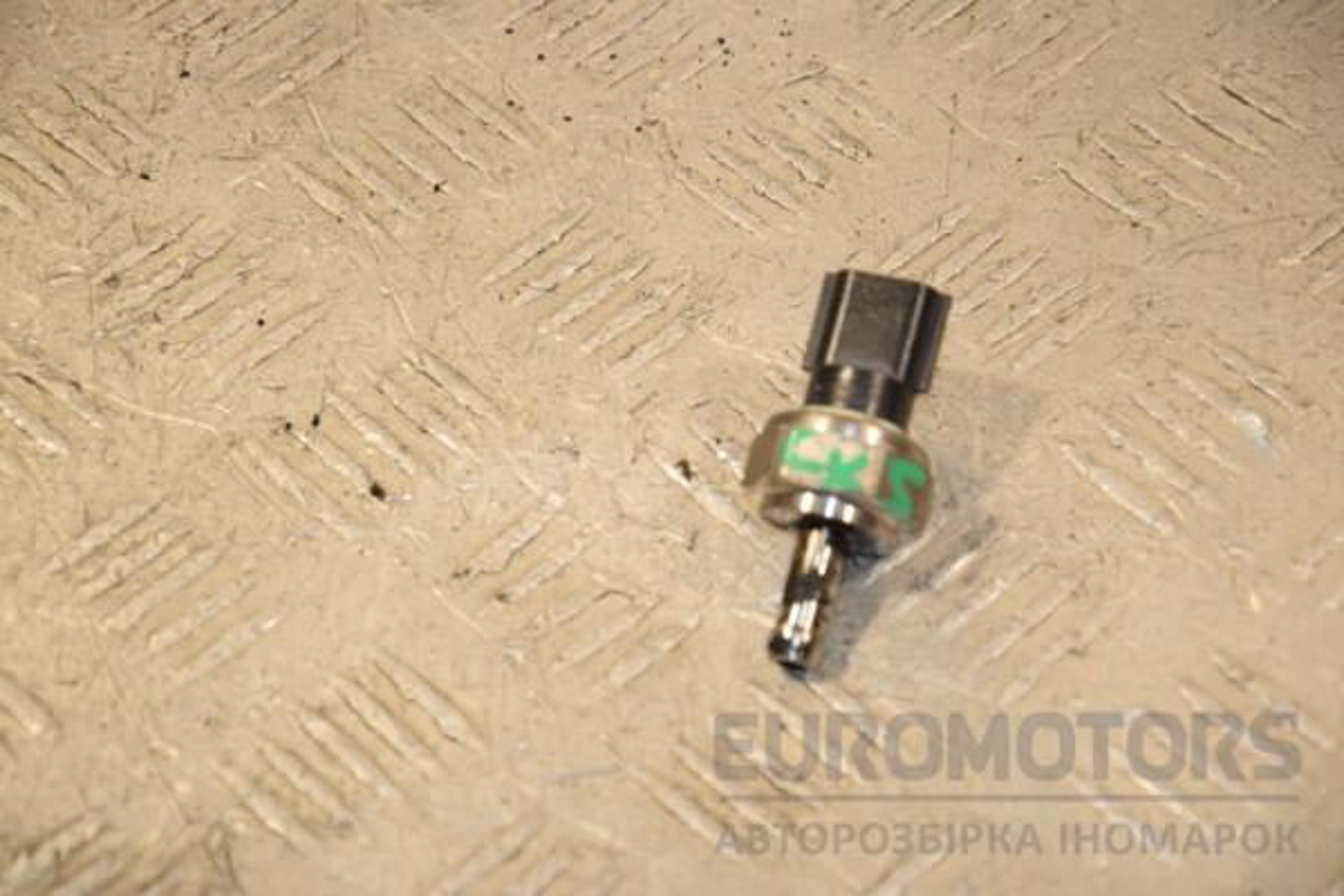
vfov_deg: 8.7
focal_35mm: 158
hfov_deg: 13.0
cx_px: 672
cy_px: 448
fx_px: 5880
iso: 800
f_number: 6.3
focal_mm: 105
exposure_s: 1/200
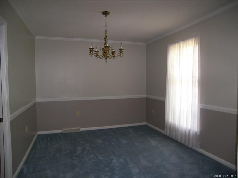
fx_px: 165
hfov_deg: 71.6
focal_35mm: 24
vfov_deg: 56.8
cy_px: 89
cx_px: 119
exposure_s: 1/30
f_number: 2.8
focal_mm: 5
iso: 100
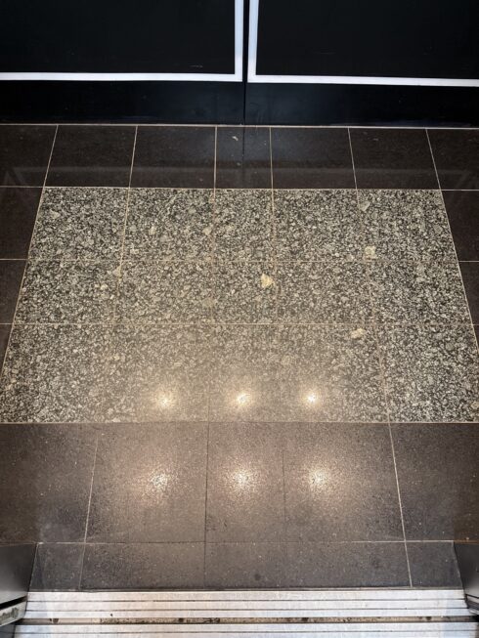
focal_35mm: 24
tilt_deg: -65.7
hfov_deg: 56.8
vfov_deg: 71.6
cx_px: 240
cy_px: 319
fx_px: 443
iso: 640
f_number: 1.78
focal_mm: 6.76
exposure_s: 1/60
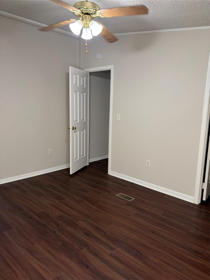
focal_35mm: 26
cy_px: 140
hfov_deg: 53.1
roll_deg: -1.2
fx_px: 210
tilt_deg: -9.0
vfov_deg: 67.3
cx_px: 105
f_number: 1.6
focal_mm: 5.96
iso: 125
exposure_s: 1/60
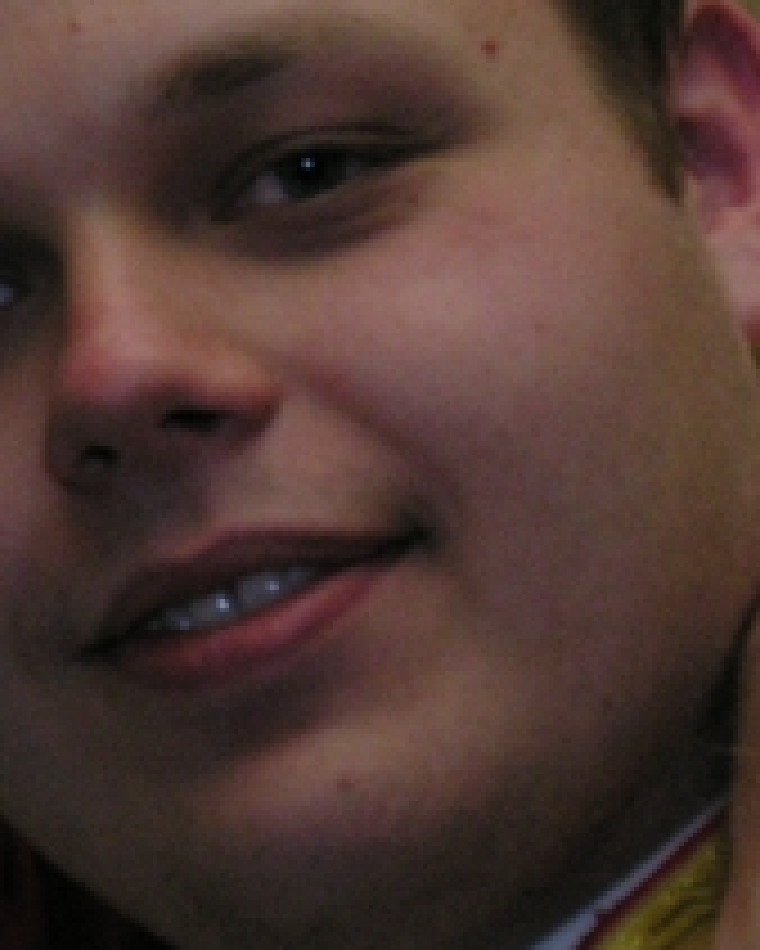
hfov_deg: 6.5
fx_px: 6659
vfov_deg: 8.2
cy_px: 405
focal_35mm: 237
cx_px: -279
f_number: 4
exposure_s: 1/60.1
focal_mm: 16.4
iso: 200
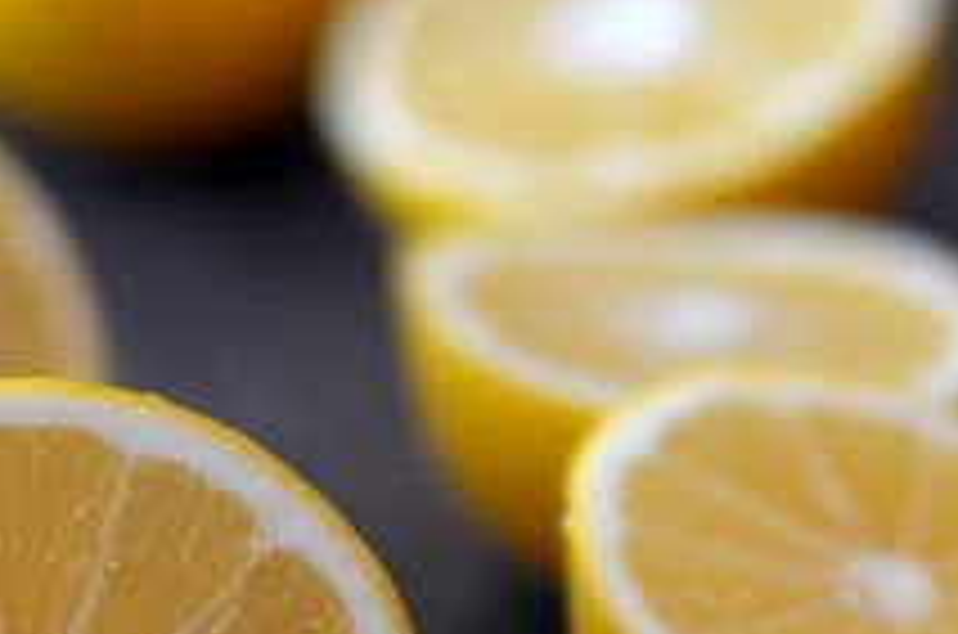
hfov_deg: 10.6
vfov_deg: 7.0
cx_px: 729
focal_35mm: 194
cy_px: 304
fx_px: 5151
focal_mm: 50
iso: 200
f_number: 1.8
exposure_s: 1/125
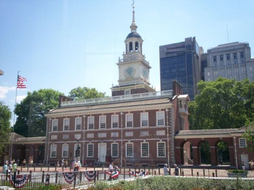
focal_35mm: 36
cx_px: 127
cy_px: 95
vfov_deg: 39.7
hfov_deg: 51.4
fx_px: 264
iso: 100
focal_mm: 6
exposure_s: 1/450
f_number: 4.5
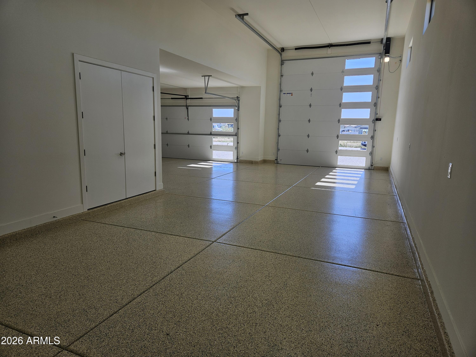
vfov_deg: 58.9
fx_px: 316
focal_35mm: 23
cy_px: 178
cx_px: 238
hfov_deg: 73.9
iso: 25
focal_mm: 5.4
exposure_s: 1/303
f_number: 1.8
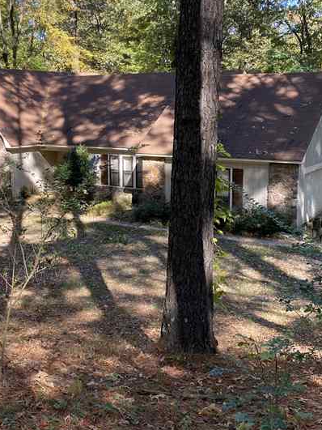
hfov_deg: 30.8
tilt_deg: -6.7
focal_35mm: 47
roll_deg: +1.6
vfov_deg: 40.3
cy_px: 179
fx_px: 583
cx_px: 125
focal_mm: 4.25
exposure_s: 1/229
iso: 32
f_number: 1.8
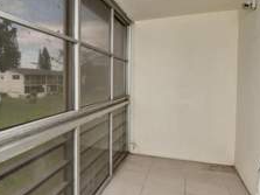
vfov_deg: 45.3
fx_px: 233
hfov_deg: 53.1
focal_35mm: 31
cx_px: 40
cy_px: 85
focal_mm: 10
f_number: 8
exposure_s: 1/200
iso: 320
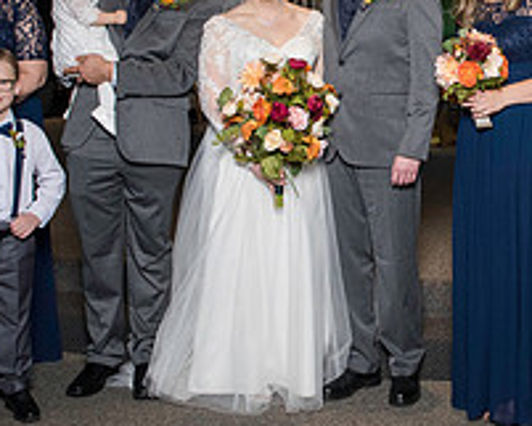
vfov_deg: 22.9
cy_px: 38
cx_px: 410
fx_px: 1024
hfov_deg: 28.6
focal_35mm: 65
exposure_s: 1/160
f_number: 6.3
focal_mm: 24
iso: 1000
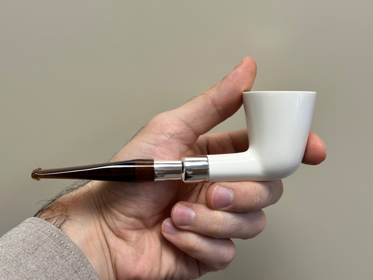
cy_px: 140
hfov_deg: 39.7
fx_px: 517
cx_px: 186
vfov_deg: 30.3
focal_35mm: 48
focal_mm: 6.86
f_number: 1.78
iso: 64
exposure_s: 1/100
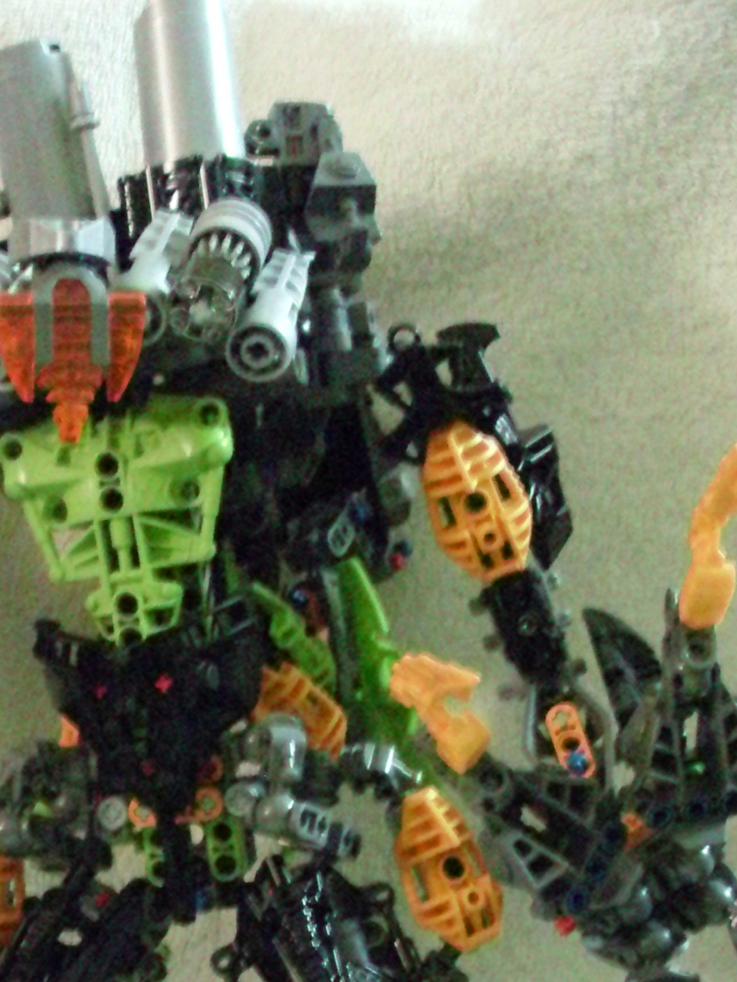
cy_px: 941
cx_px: 74
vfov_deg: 23.6
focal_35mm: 80
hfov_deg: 18.1
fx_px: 2270
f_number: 3.1
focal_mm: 6.3
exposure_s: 1/9
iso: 1600
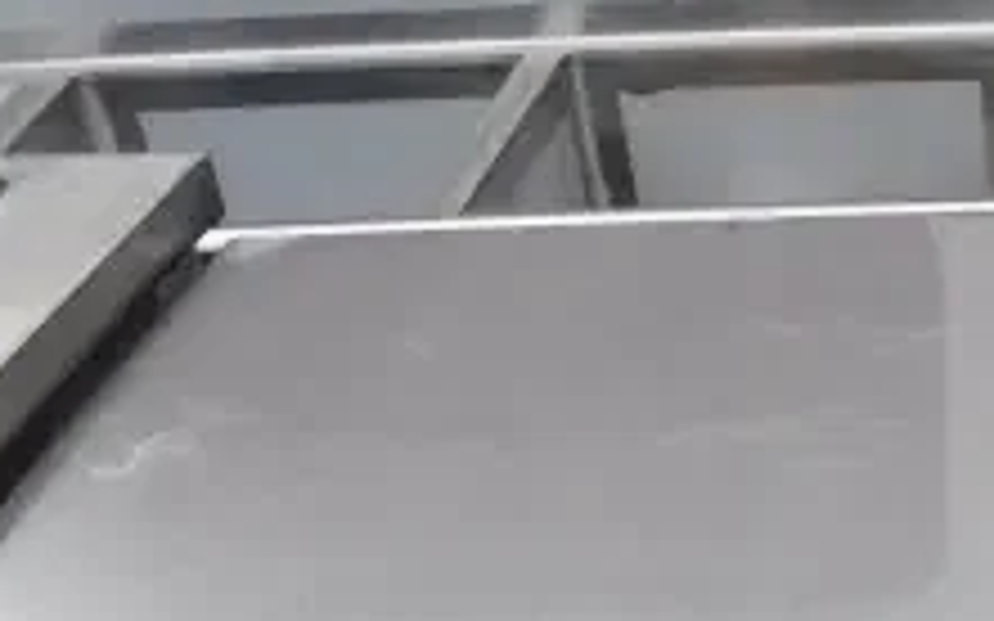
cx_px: 1327
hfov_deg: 23.6
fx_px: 2058
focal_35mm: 76
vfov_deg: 16.9
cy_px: 574
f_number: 18
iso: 6400
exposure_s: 1/1250
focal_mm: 18
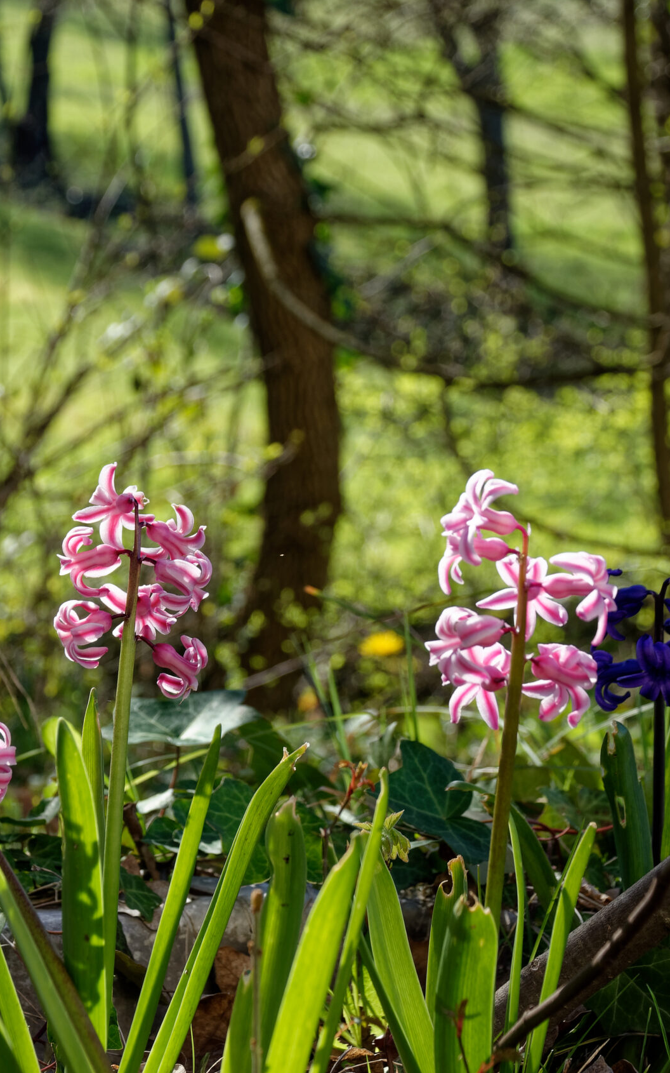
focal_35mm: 88
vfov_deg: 23.6
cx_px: 211
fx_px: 2571
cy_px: 536
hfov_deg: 14.8
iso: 200
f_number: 6.3
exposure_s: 1/160
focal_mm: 38
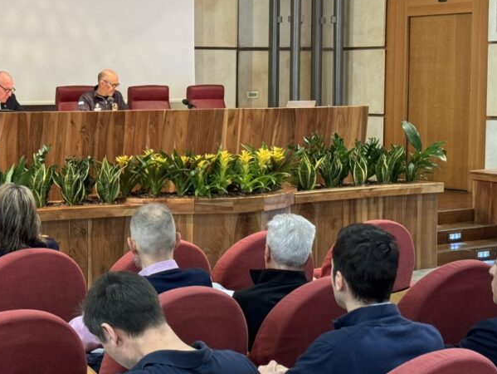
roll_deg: +0.3
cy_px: 148
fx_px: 1178
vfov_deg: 18.0
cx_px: 95
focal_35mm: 82
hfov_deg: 23.5
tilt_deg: -4.2
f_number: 1.78
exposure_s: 1/33
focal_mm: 6.86
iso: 250
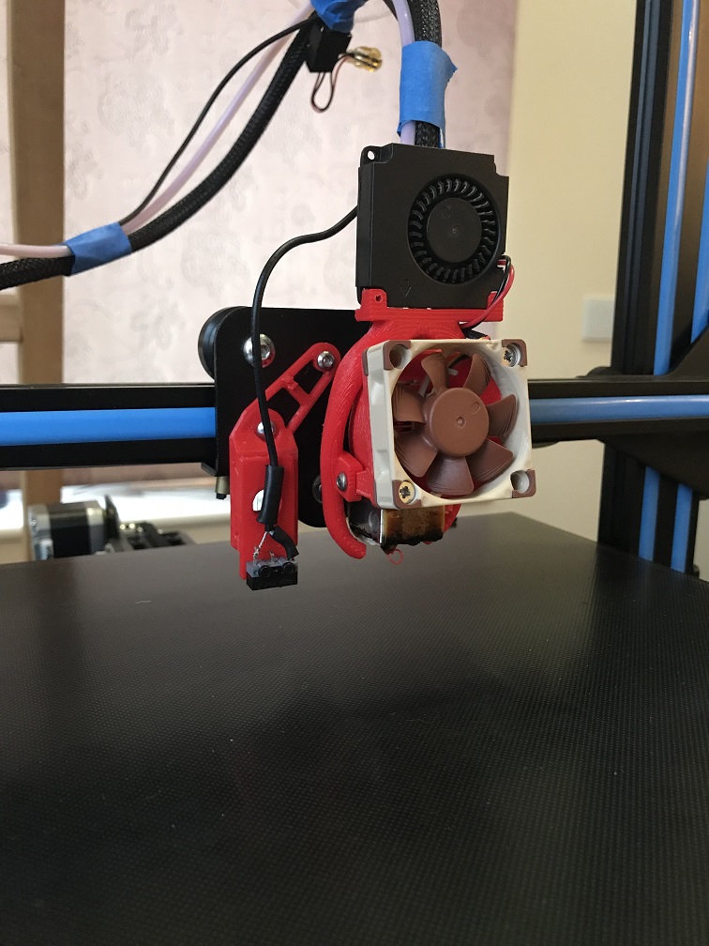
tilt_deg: -8.7
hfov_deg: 49.7
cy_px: 473
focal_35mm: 28
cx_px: 354
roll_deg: -1.2
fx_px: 765
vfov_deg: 63.4
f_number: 1.8
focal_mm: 3.99
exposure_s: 1/6
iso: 80
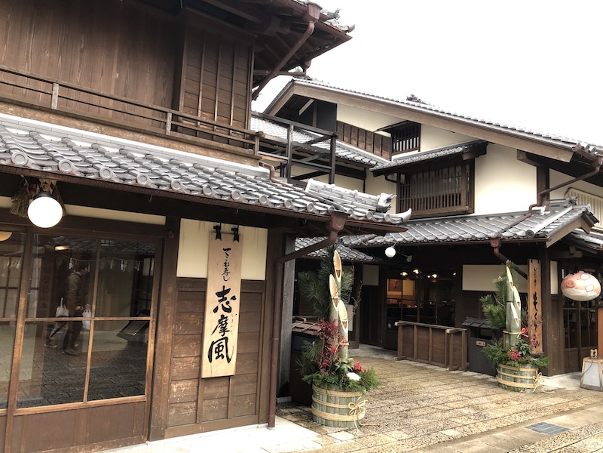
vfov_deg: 49.7
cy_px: 226
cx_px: 302
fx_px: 488
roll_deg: -2.0
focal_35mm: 28
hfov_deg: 63.4
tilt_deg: +7.6
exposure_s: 1/40
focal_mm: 3.99
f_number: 1.8
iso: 25
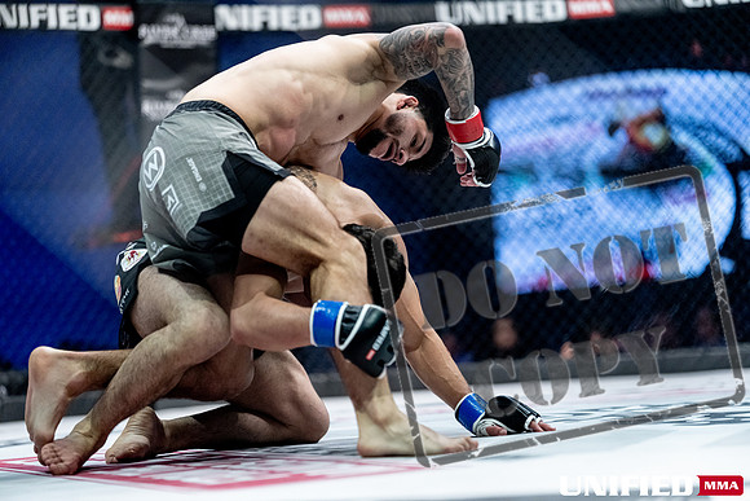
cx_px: 375
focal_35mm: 88
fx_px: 1834
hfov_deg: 23.1
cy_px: 250
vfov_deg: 15.5
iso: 3200
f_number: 2
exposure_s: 1/1250
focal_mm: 88
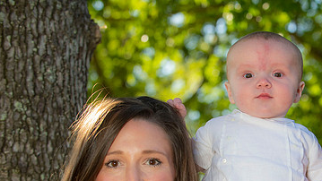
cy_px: 177
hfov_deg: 14.6
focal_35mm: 146
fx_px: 1247
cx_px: 277
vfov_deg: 8.3
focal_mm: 78
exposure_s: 1/250
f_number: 6.3
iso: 200
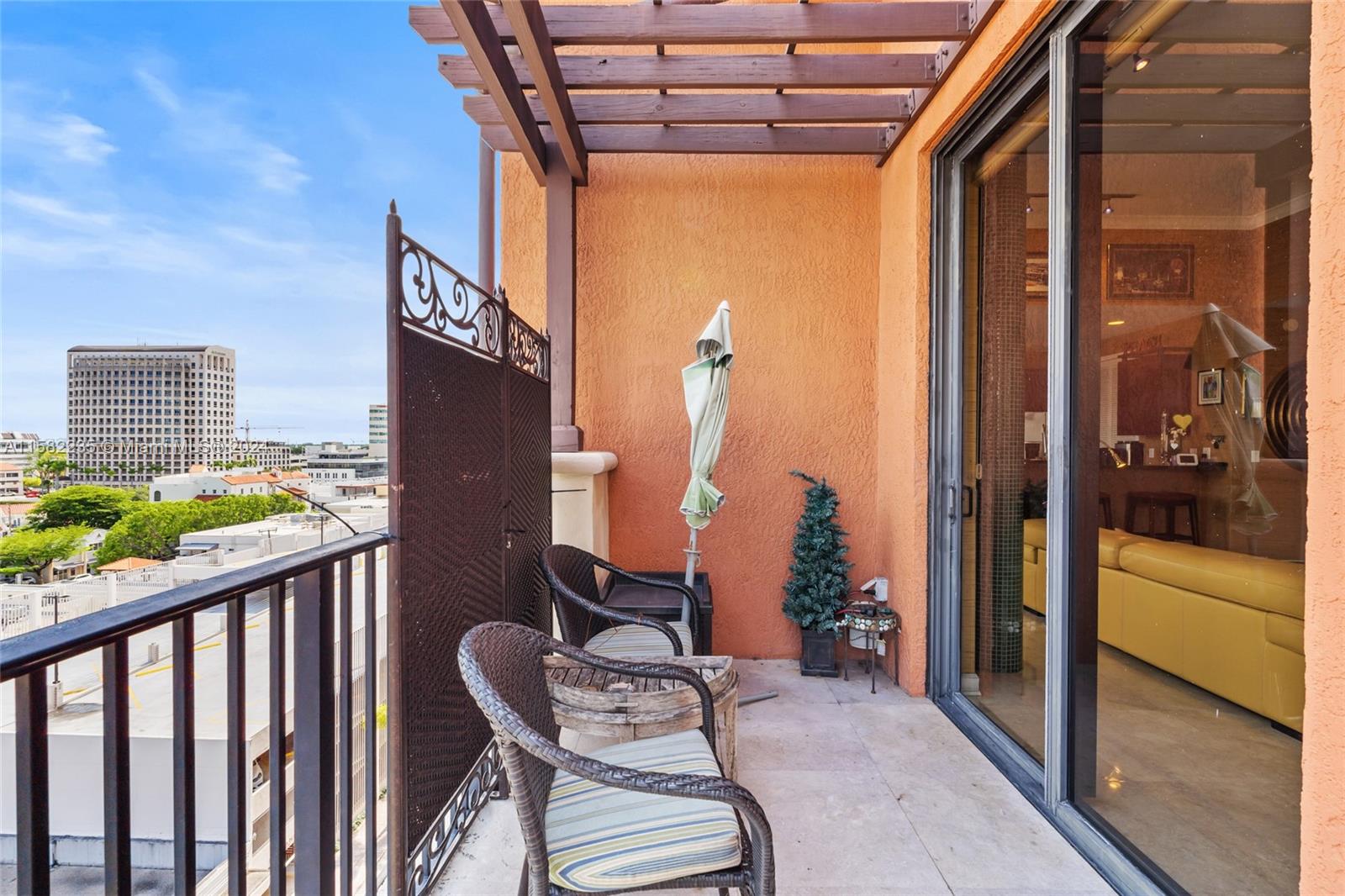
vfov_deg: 73.7
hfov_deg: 96.7
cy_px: 448
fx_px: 598
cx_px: 672
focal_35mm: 16
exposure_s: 1/40
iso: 250
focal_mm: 16
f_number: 9
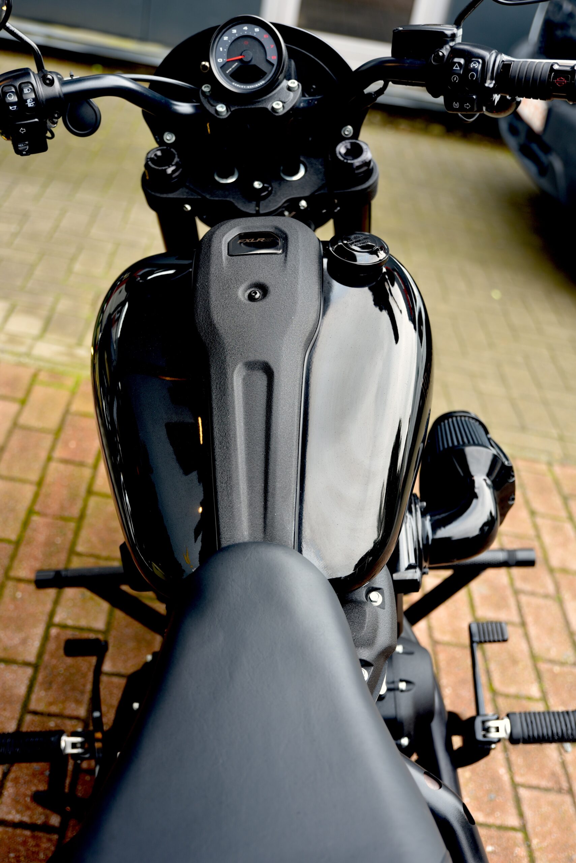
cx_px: 288
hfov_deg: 29.9
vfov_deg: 43.6
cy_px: 432
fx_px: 1079
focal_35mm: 45
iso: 100
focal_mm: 45
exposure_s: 1/60
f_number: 2.8
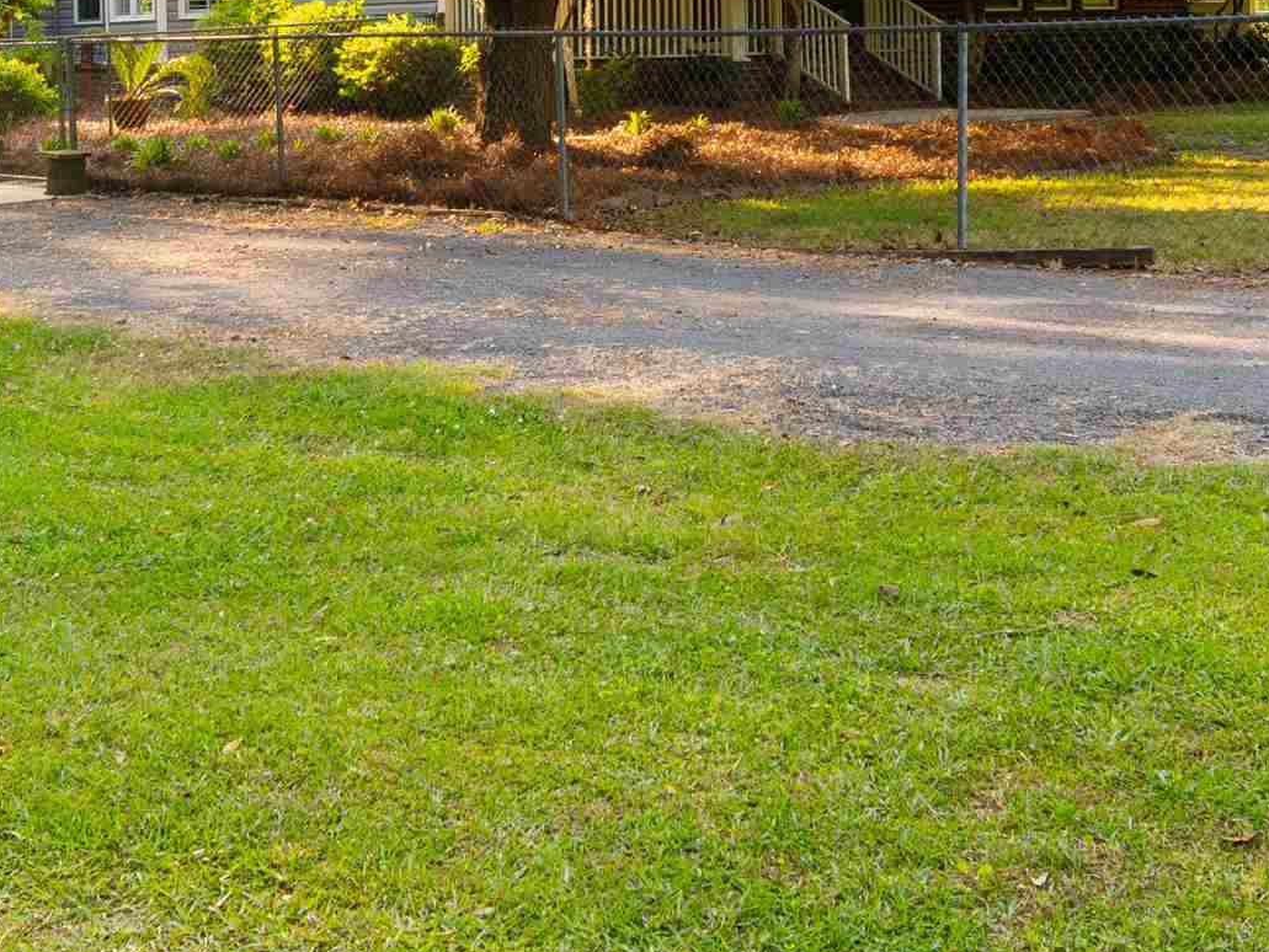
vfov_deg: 22.3
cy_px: -17
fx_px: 2310
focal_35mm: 63
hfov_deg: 30.7
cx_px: 583
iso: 100
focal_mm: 15
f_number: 5.3
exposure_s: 1/25
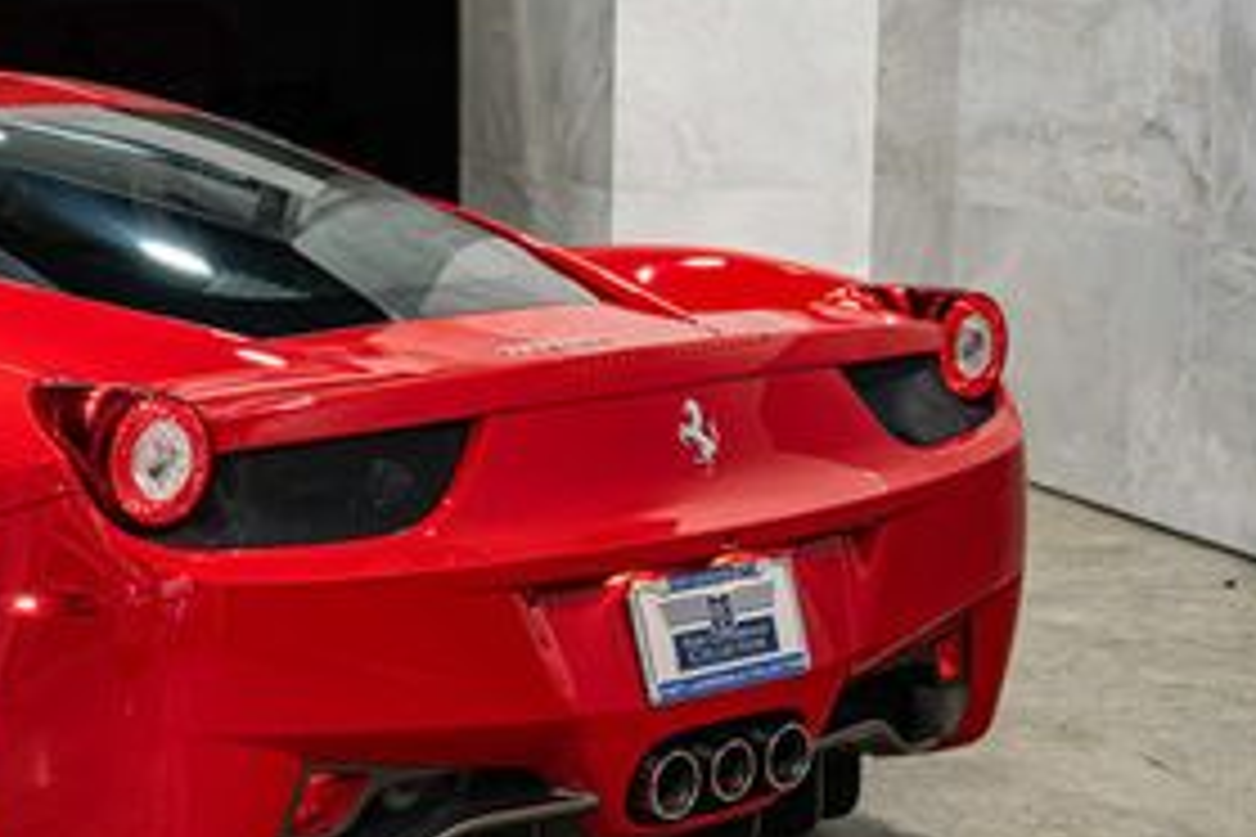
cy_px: 460
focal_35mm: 85
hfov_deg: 23.0
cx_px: 23
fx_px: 2965
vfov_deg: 16.1
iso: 1600
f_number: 4
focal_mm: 36
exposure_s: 1/80
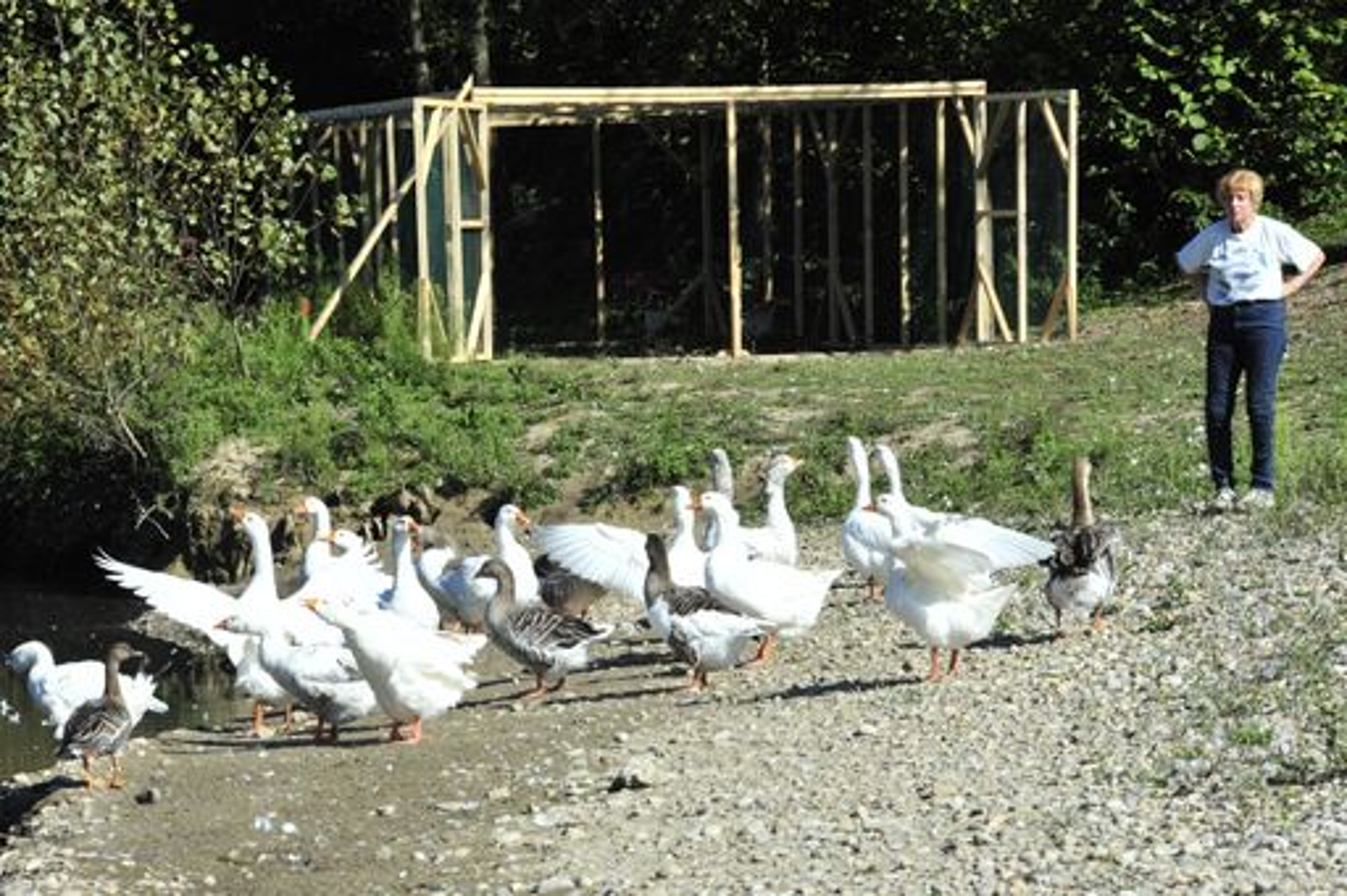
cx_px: 674
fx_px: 6545
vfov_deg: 7.8
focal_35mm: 175
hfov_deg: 11.7
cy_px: 448
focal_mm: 175
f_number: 18
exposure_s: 1/1250
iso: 1600
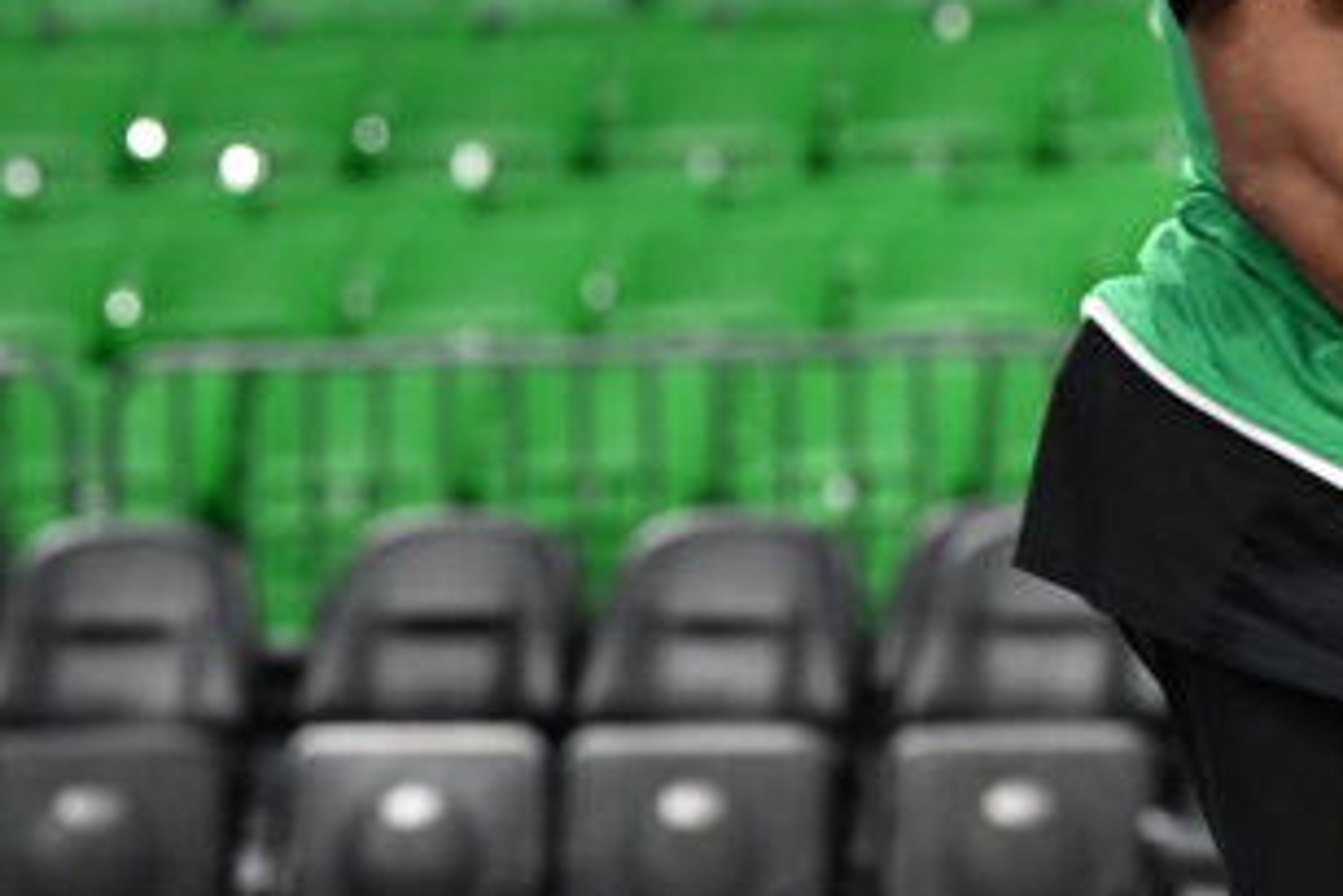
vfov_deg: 3.7
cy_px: -271
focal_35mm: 375
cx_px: 875
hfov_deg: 5.5
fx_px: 13996
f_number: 3.5
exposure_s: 1/500
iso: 2500
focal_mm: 96
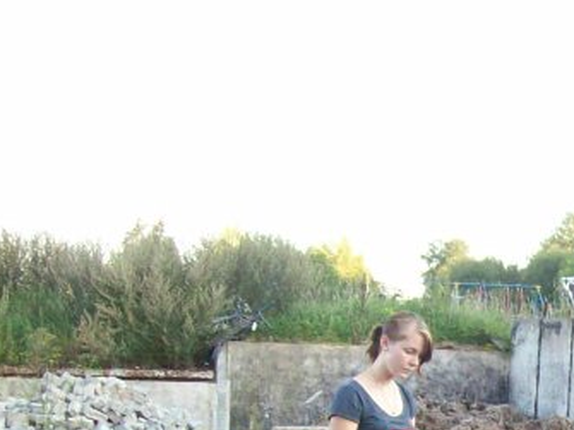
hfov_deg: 17.0
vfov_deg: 12.9
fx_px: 1823
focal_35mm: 110
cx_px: 703
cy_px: 612
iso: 200
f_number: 2.7
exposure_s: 1/145
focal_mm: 6
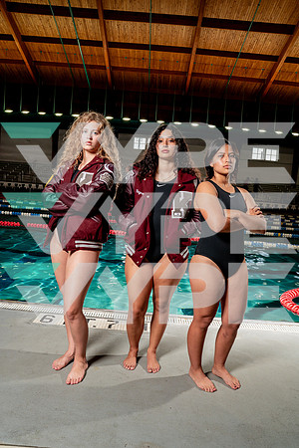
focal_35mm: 28
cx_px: 150
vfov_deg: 65.5
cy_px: 224
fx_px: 349
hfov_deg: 46.4
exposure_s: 1/250
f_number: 7.1
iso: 400
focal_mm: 28
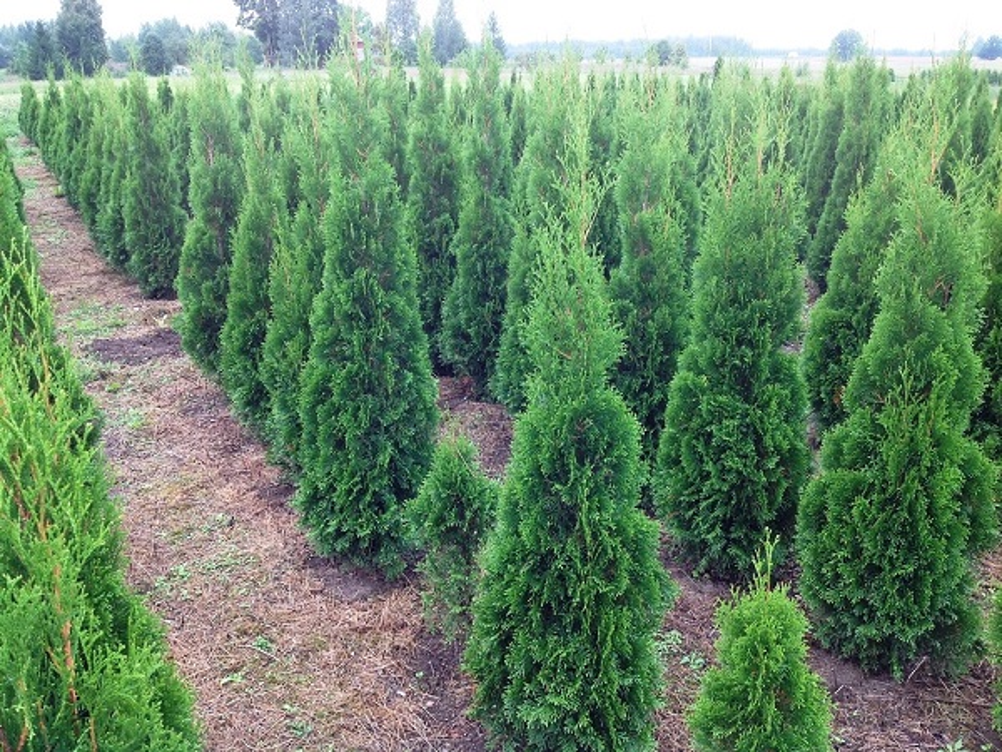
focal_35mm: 35
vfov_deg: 40.7
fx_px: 1013
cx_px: 501
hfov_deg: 52.6
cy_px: 376
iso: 64
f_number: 2.4
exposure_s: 1/120
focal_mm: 4.28
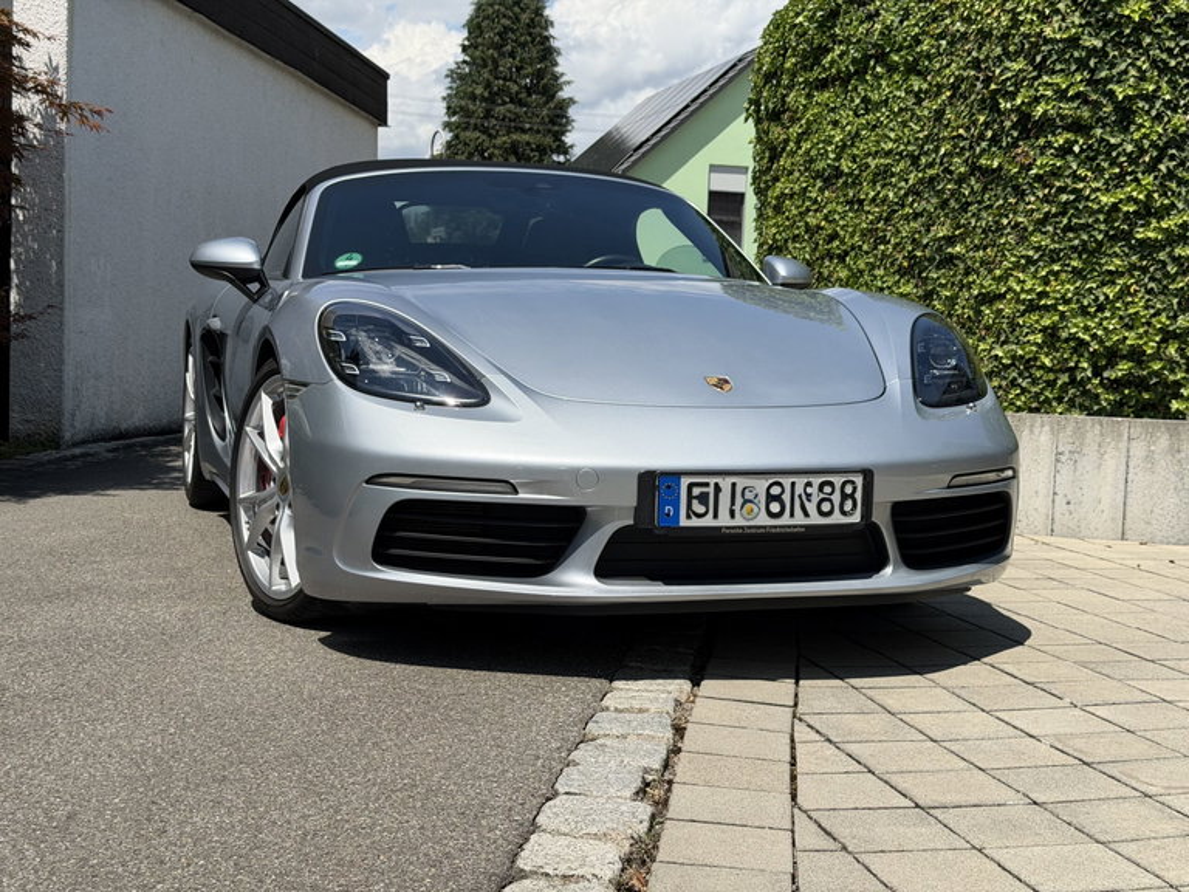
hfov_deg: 39.7
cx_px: 594
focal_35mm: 48
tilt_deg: -3.3
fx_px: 1649
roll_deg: -2.2
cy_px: 446
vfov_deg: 30.3
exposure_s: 1/9901
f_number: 1.78
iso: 100
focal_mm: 6.76
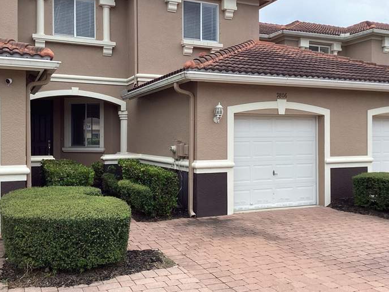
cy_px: 140
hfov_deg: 51.3
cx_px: 186
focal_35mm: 36
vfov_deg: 39.7
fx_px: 405
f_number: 2.4
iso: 25
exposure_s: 1/574
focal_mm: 3.3
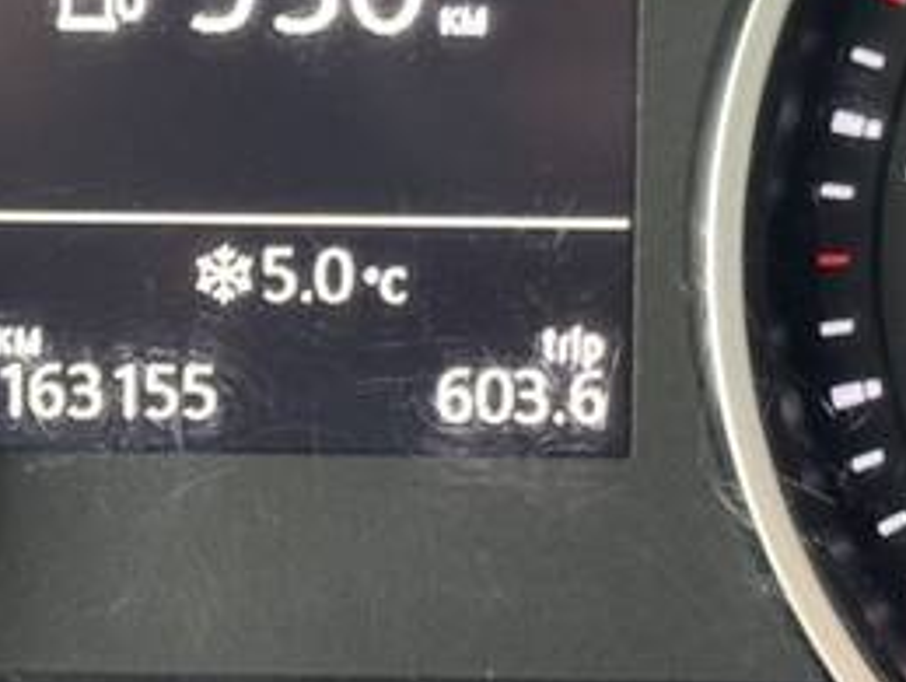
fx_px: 5818
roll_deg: -1.0
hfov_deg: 8.9
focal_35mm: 222
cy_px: 185
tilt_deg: -33.7
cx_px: 301
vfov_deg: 6.7
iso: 250
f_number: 1.78
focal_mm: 6.76
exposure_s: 1/60
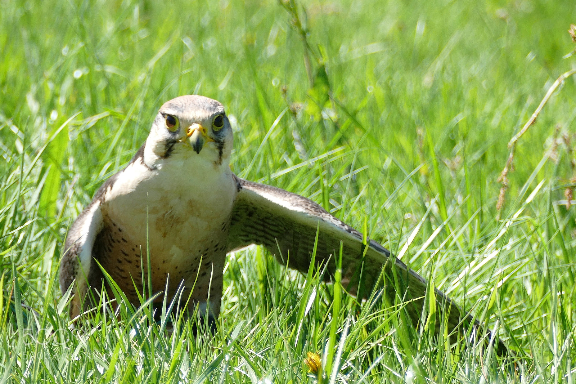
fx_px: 11821
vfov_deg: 1.9
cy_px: 192
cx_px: 288
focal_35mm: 739
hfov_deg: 2.8
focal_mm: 146
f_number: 4
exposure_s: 1/400
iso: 125
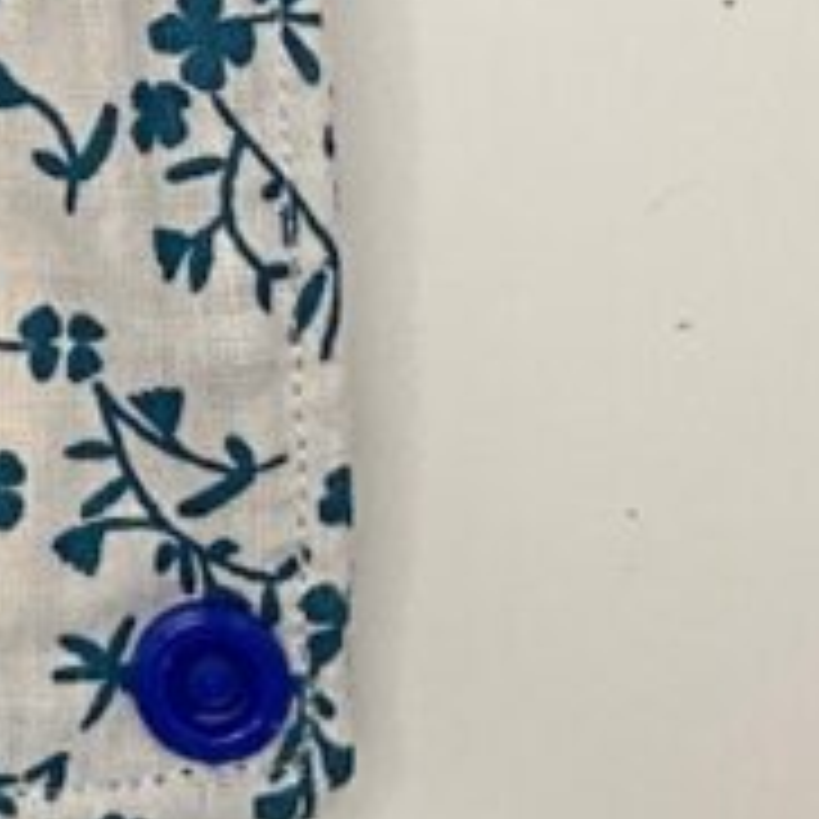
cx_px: -724
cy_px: -828
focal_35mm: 144
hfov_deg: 11.2
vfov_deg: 11.0
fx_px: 3855
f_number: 1.8
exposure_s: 1/289
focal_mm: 3
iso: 25
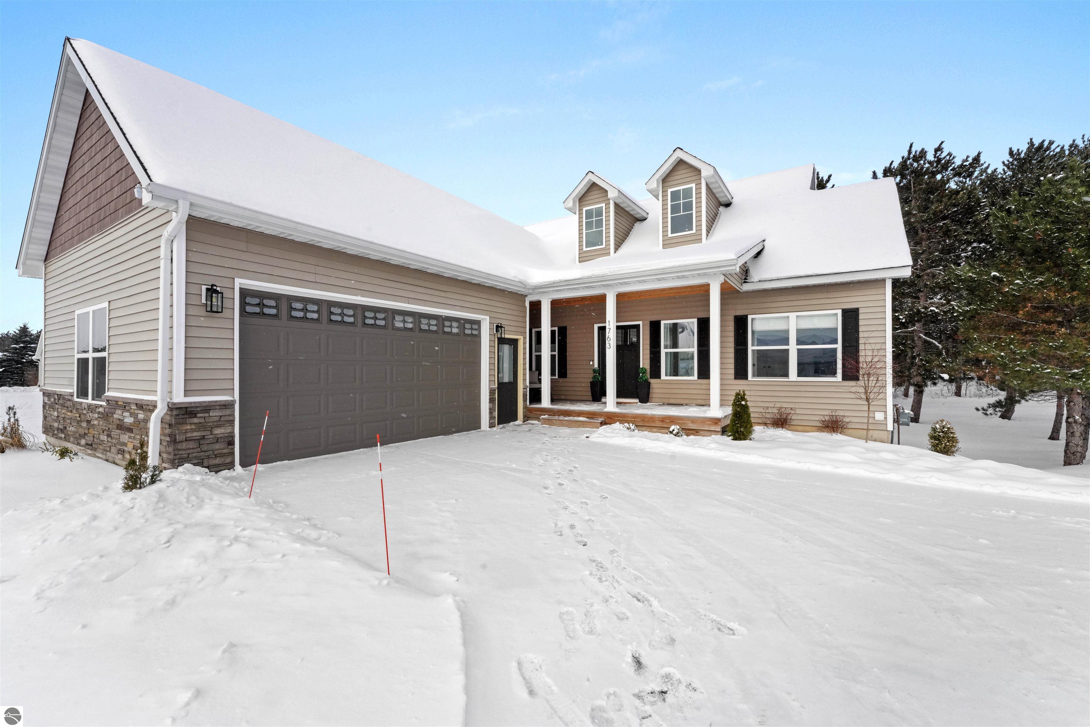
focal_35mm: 14
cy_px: 364
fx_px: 424
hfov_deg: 104.3
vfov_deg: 81.2
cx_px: 545
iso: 1600
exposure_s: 1/400
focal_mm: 14
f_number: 14
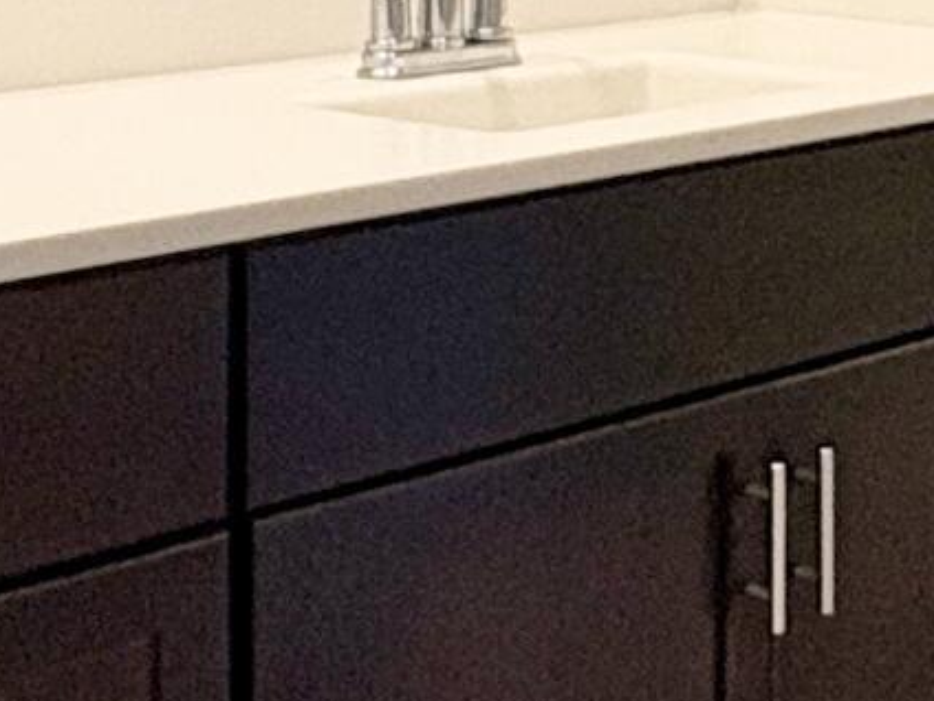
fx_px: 2671
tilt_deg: +0.3
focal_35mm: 99
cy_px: -260
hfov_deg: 18.5
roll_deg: +0.4
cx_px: 1212
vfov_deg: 14.2
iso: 200
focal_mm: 2.22
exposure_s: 1/120
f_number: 2.2
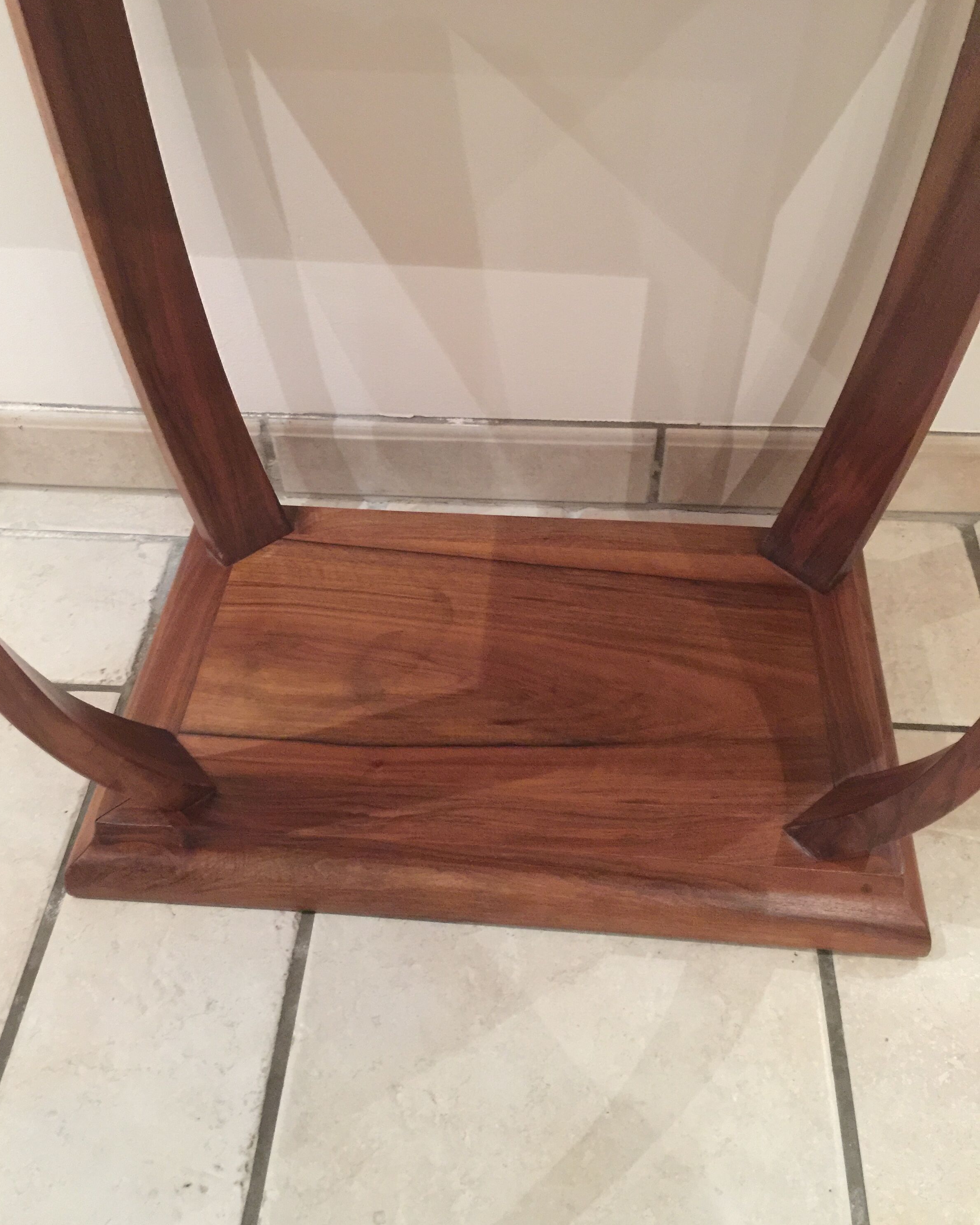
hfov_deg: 47.1
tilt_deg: -49.6
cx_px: 477
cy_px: 654
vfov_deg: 57.1
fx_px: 1124
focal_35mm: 31
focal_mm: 4.15
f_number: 2.2
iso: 200
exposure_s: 1/8
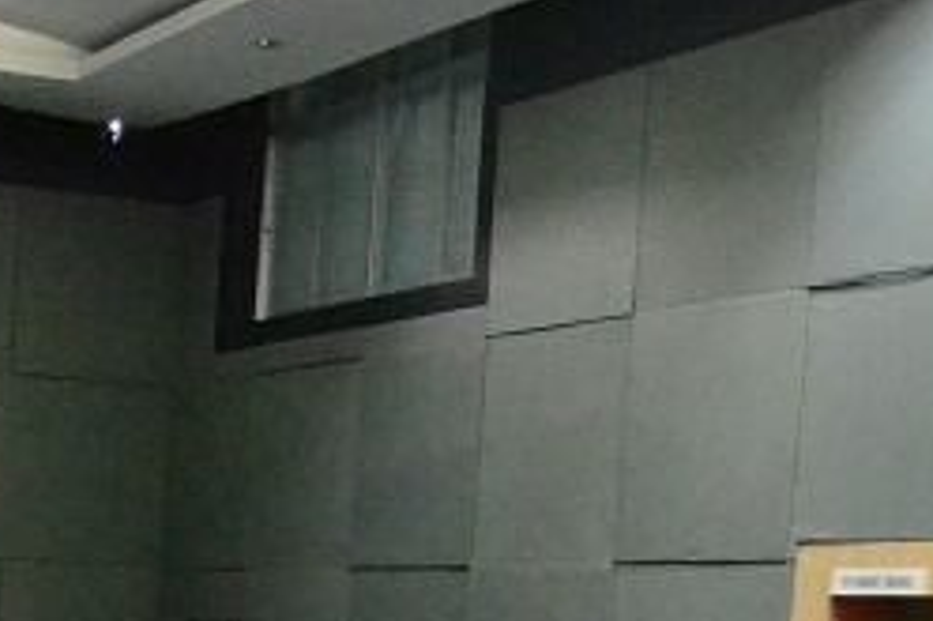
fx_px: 2253
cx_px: -357
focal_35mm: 87
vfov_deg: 14.8
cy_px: 868
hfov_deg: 20.8
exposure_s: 1/60
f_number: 4
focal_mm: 18
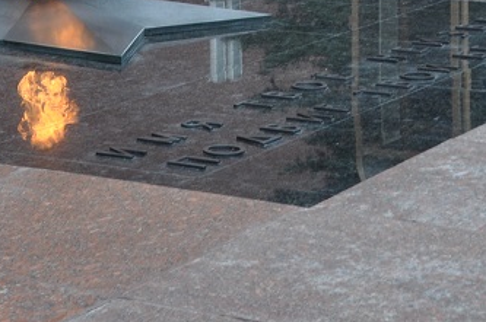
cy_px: -286
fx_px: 2022
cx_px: 238
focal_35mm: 150
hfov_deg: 13.7
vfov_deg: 8.7
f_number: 8
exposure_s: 1/60
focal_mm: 26
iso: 200
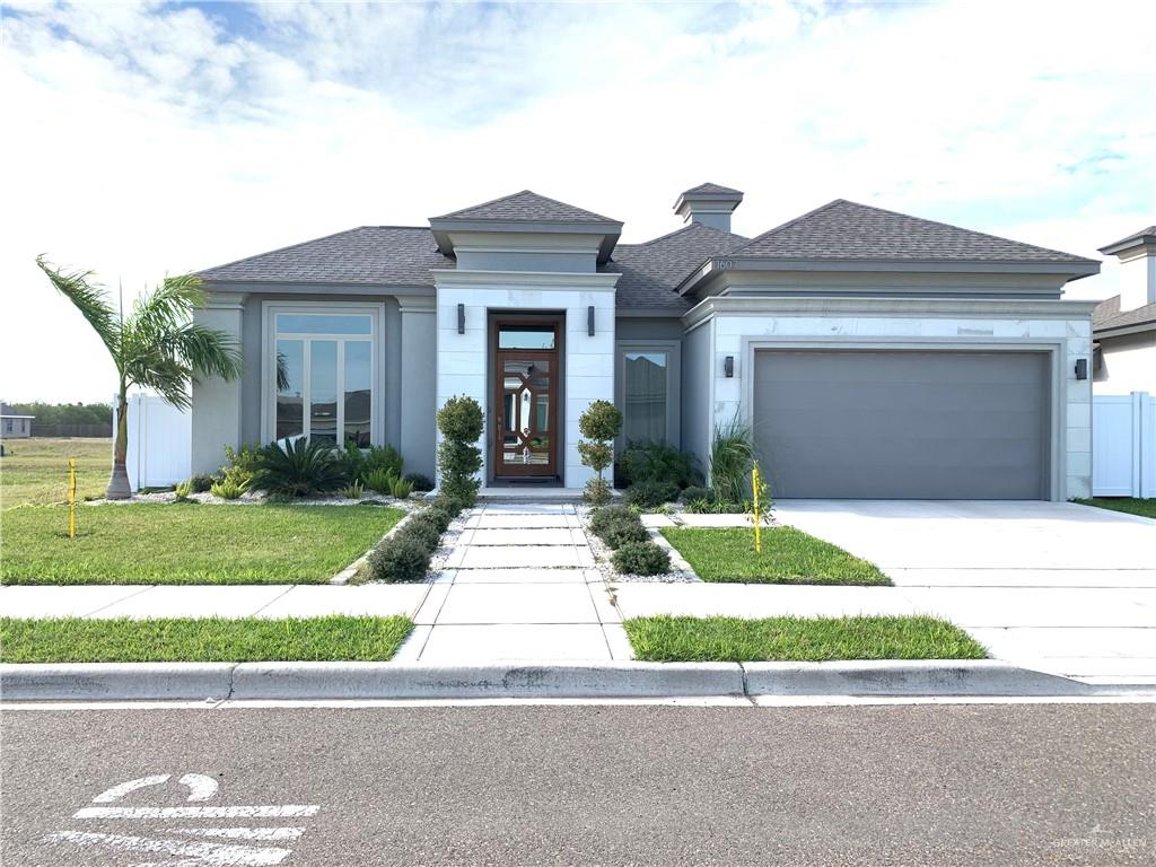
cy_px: 434
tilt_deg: -0.8
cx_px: 578
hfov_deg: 67.3
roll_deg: -0.2
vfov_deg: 53.1
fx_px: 868
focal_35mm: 26
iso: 25
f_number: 1.8
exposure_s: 1/771
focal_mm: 4.25
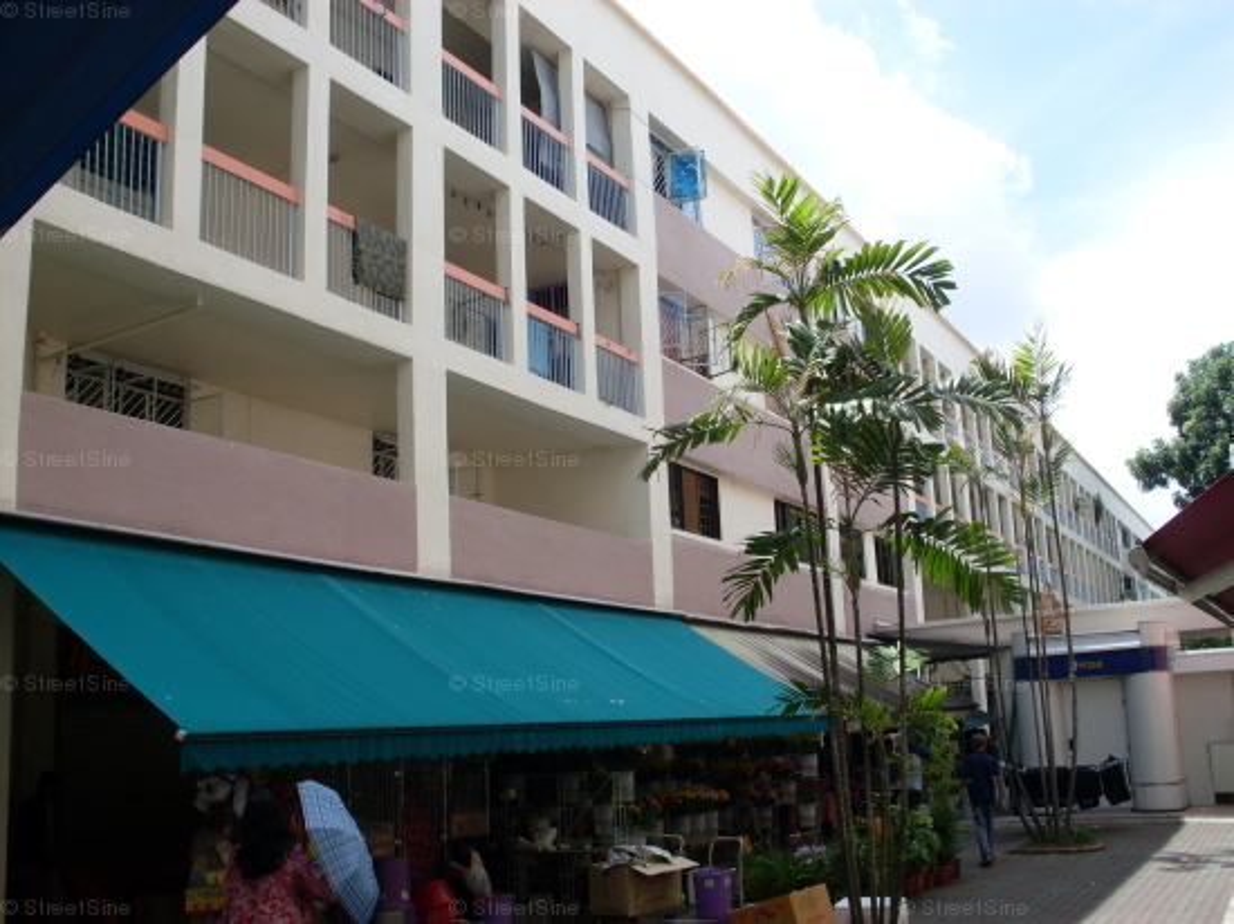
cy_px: 462
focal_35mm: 38
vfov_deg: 37.7
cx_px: 617
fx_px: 1354
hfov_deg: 49.0
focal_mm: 6.3
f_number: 8.4
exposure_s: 1/125
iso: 80
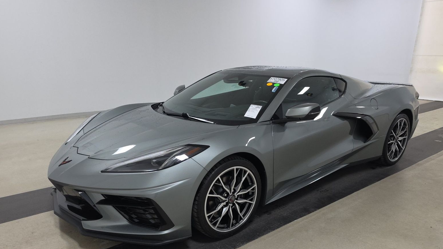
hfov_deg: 71.9
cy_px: 161
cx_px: 229
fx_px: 305
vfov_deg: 43.9
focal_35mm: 26
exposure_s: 1/50
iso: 166
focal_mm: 6.5
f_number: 1.4
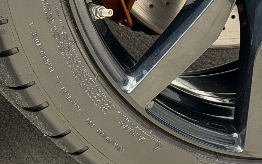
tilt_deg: -10.6
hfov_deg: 11.6
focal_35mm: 179
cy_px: -85
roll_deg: +0.3
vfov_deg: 7.2
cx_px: 272
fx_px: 1278
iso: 100
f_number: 1.78
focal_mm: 6.76
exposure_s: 1/786
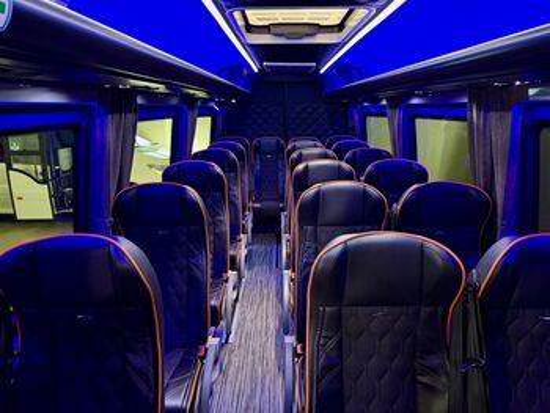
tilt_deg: -13.6
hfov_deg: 71.6
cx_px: 275
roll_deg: +0.4
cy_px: 206
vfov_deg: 56.9
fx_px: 382
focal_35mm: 24
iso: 1000
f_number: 1.78
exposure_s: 1/25
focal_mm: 6.76
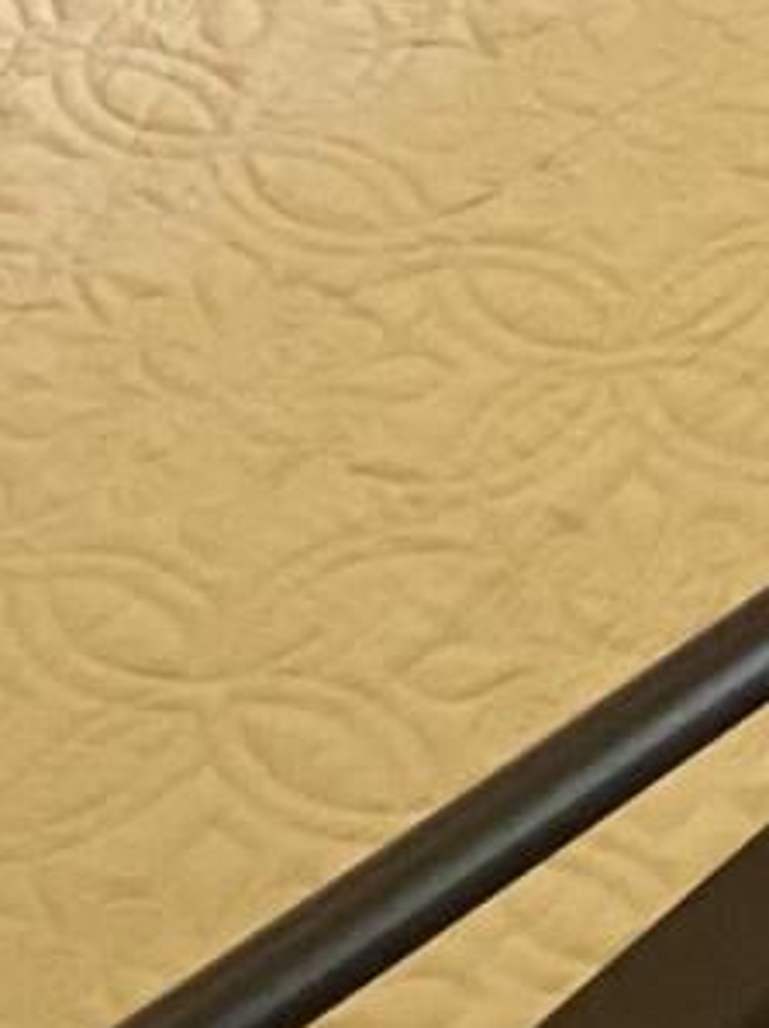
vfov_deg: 8.6
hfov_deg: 7.6
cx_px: 1424
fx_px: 5577
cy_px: -2132
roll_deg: -0.2
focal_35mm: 188
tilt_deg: -10.3
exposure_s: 1/60
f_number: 1.8
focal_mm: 3.99
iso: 160
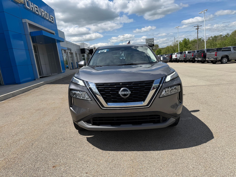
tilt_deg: -10.6
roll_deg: +8.0
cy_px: 88
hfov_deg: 71.6
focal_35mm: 24
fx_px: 164
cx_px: 118
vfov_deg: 56.8
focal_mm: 6.76
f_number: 1.78
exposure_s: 1/6173
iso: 80
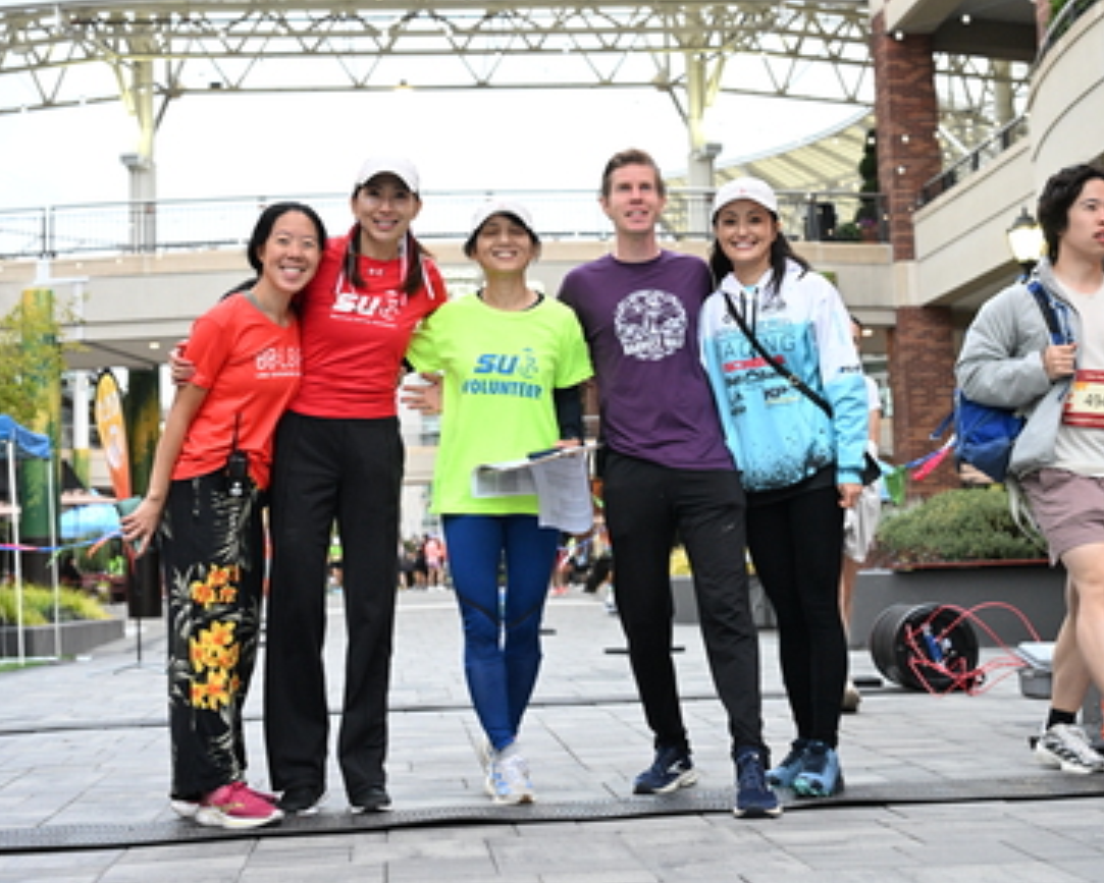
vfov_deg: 25.2
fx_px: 1961
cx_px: 549
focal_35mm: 60
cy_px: 275
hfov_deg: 31.4
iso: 3200
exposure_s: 1/400
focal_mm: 42
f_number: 4
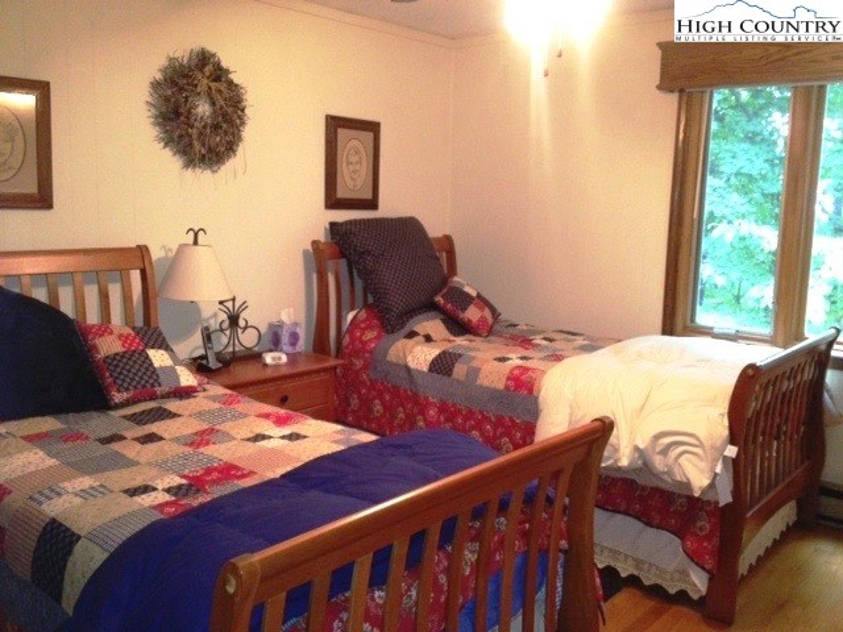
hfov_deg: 52.6
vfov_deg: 40.7
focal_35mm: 35
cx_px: 422
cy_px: 316
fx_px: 852
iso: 400
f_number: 2.4
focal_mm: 4.28
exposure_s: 1/17
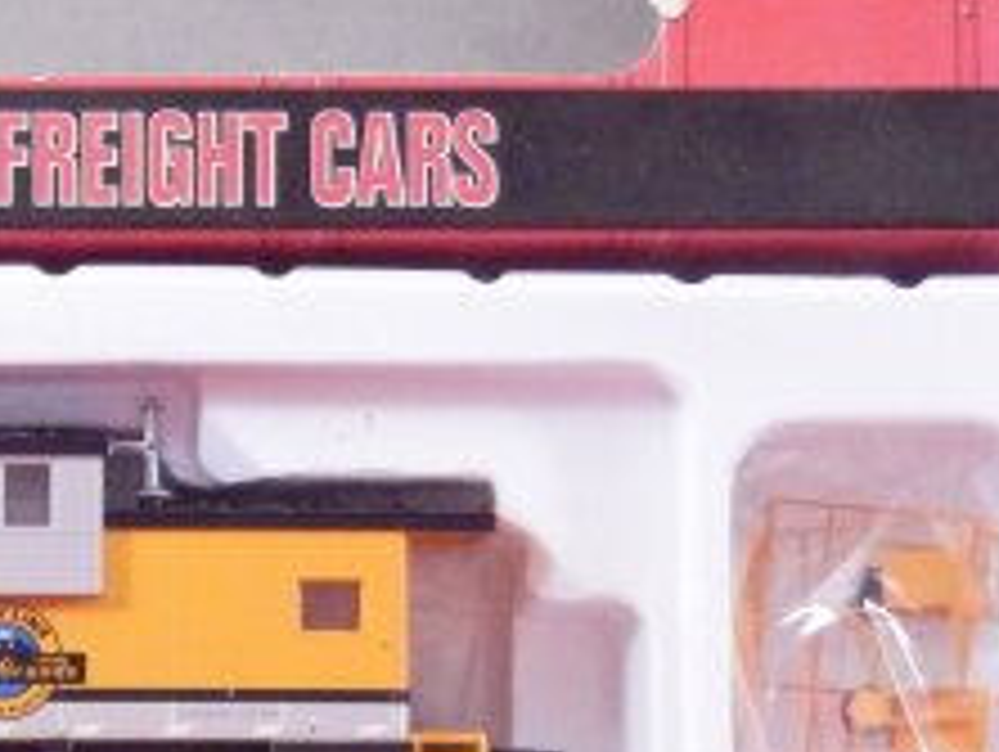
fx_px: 5143
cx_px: -99
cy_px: 279
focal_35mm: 178
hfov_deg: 10.9
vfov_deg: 8.4
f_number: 4.4
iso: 1600
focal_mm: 11.9
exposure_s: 1/160
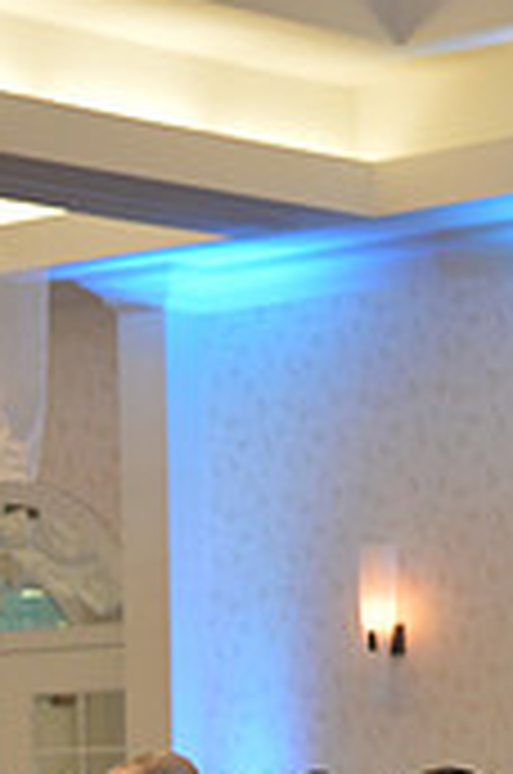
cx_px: -16
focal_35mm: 175
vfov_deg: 11.2
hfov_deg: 7.8
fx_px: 3755
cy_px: 1242
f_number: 5
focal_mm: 52
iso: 3200
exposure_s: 1/250
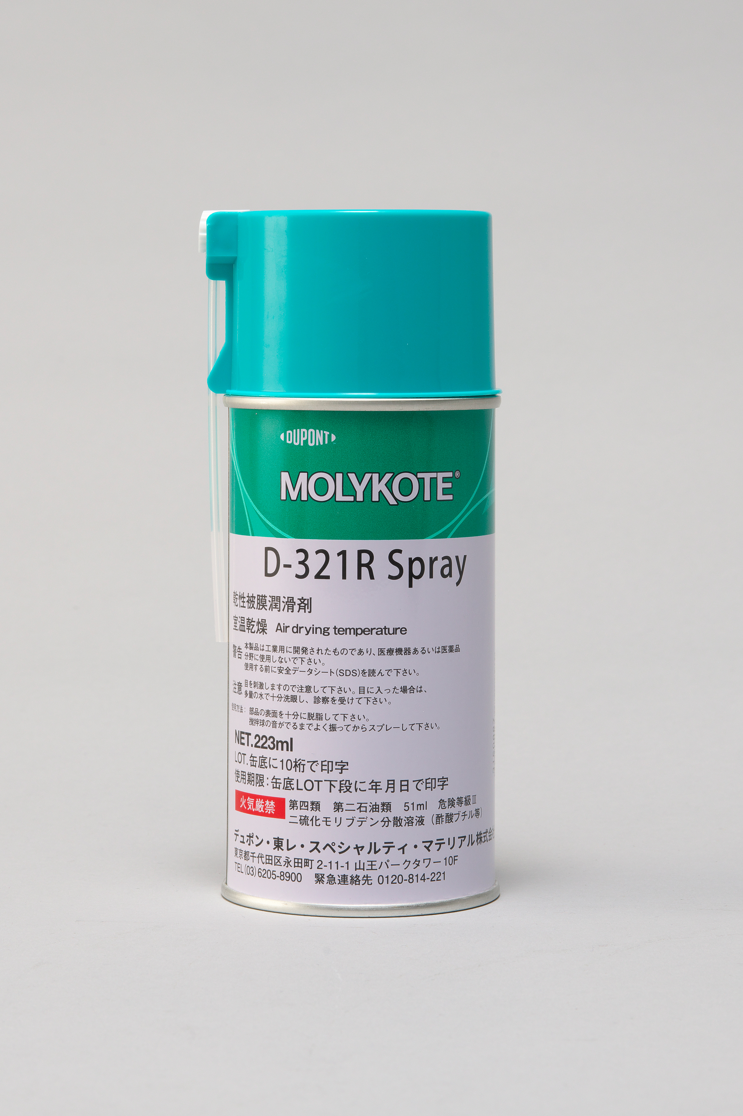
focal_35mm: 117
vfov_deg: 17.5
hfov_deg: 11.7
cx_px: 372
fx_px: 3626
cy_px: 558
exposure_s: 1/60
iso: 200
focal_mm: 78
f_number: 16
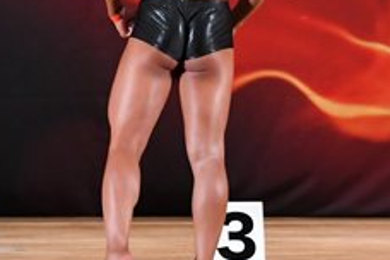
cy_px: -46
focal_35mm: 510
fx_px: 5525
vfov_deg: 2.7
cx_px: 71
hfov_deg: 4.0
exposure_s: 1/400
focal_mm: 100
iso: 3200
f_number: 5.6
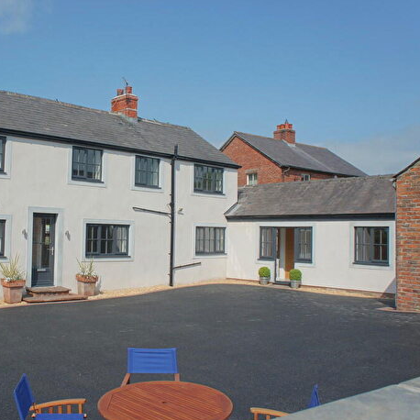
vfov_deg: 47.2
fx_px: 480
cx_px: 118
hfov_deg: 46.0
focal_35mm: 35
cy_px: 212
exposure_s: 1/500
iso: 200
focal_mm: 18
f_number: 7.1
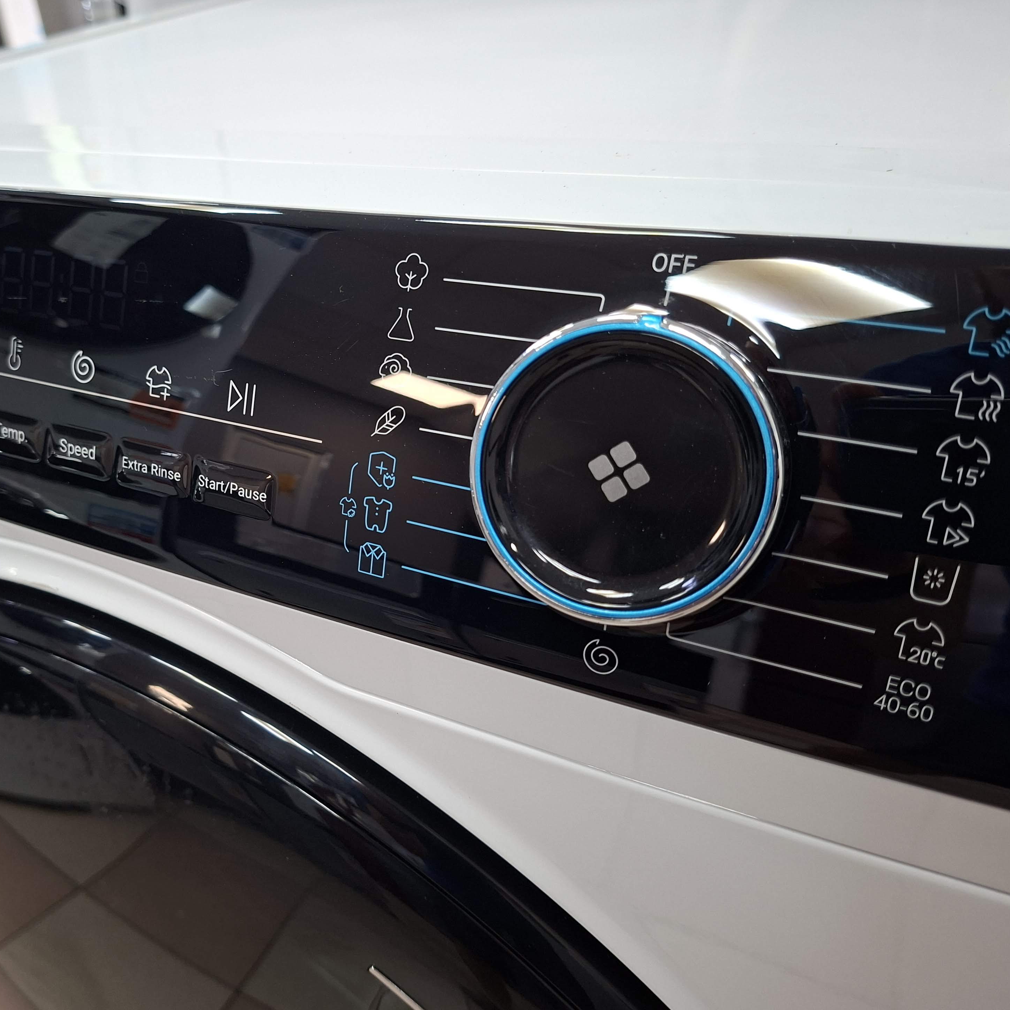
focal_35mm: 28
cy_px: 519
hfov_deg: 56.5
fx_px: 924
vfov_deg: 57.3
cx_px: 368
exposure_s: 1/50
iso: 200
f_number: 1.8
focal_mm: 5.54
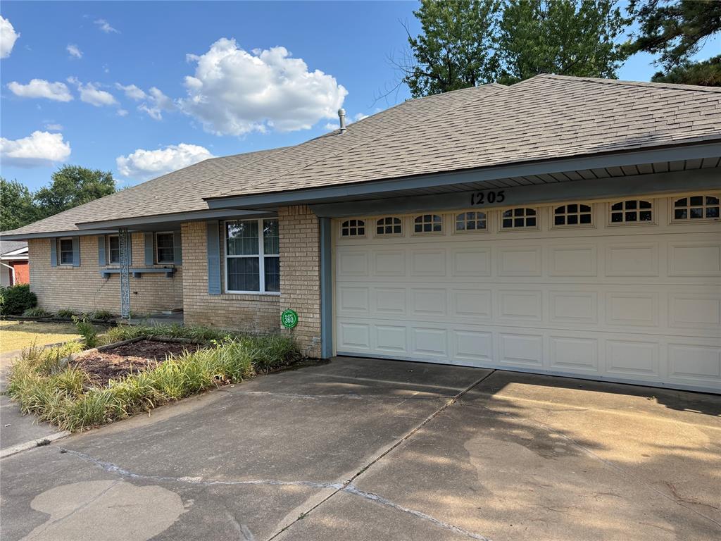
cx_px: 360
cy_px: 270
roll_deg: +1.6
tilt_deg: +0.1
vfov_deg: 56.8
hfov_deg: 71.6
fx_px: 500
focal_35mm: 24
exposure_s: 1/1812
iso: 100
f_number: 1.78
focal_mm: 6.76
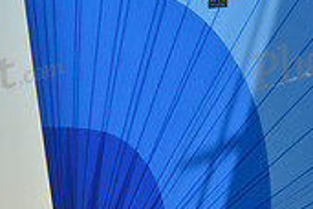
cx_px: 159
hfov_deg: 8.7
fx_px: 2069
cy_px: 333
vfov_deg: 5.7
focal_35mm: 238
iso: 200
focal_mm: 70
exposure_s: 1/1250
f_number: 9
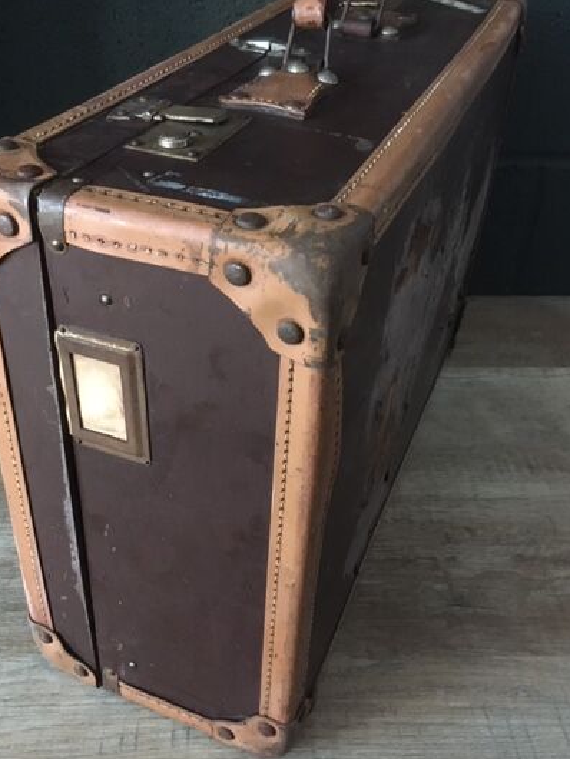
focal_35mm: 35
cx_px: 242
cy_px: 364
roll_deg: -1.6
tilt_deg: -36.7
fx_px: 768
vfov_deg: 52.6
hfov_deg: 40.6
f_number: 2.2
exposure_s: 1/17
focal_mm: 4.15
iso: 400
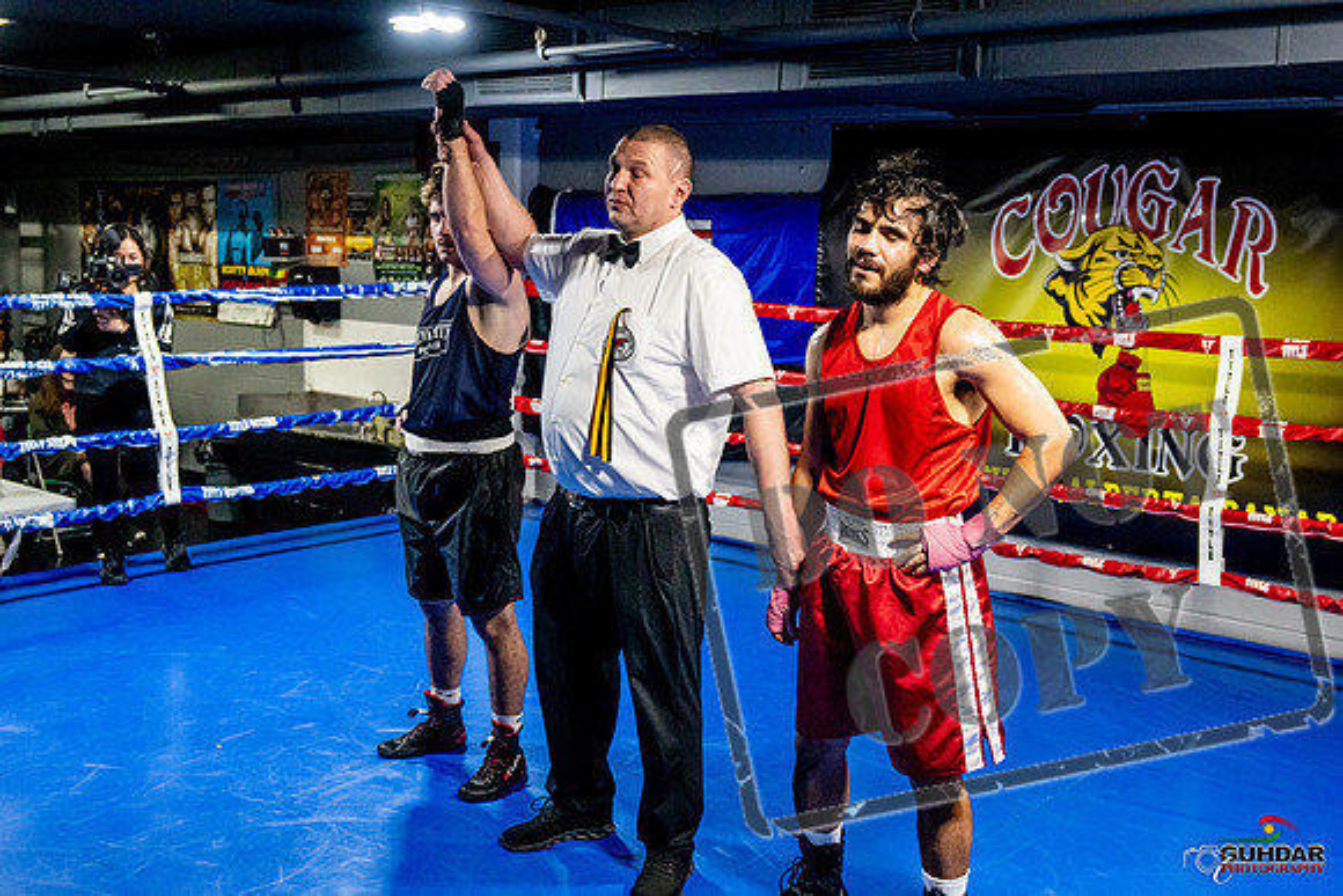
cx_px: 672
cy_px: 448
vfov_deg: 36.0
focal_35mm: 37
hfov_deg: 51.9
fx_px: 1381
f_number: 2.8
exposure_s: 1/800
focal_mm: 25
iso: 5000
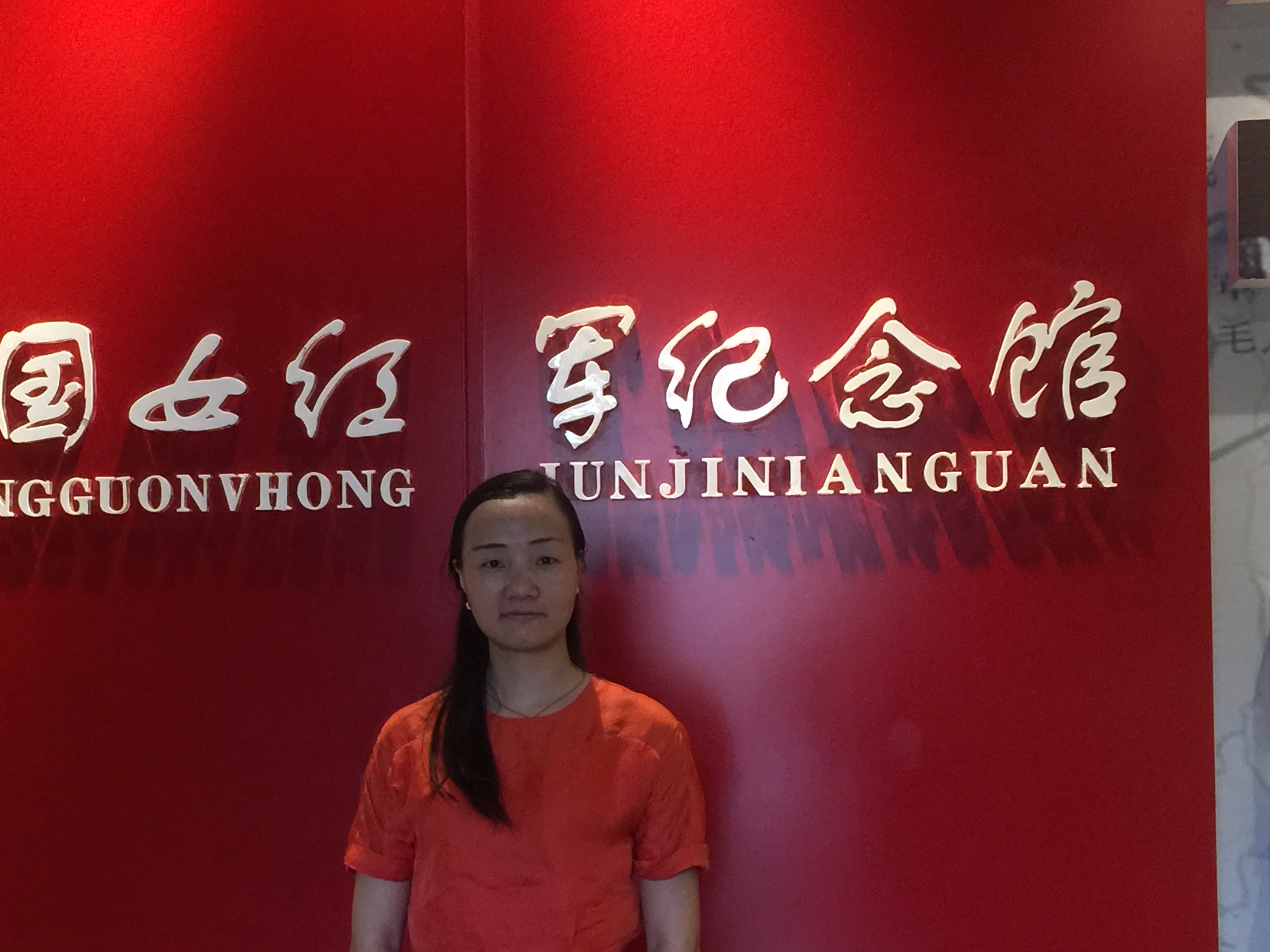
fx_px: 2091
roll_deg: -1.3
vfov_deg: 25.5
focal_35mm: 57
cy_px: 623
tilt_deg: +2.5
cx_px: 446
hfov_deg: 33.6
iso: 125
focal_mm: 4.15
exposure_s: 1/15
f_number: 2.2
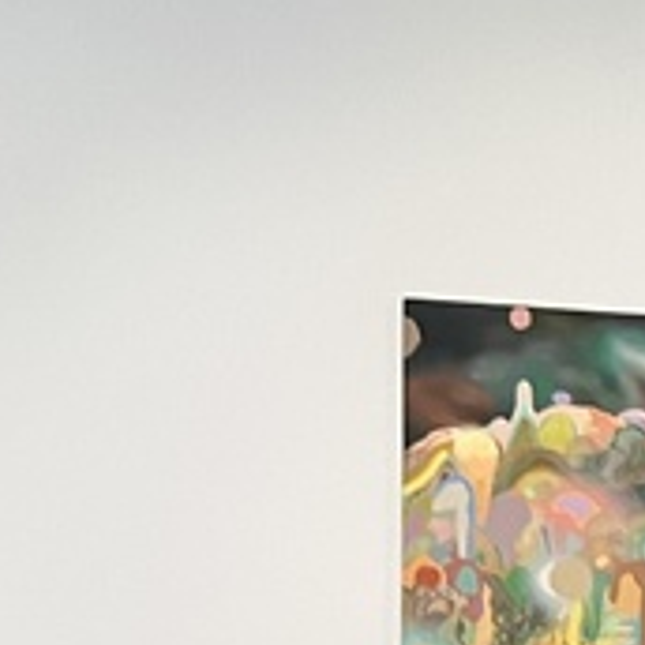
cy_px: 919
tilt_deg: -3.6
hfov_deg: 10.1
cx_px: 1796
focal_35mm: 137
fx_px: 2888
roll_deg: -0.9
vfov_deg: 12.2
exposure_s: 1/60
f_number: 1.6
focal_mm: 5.1
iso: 80
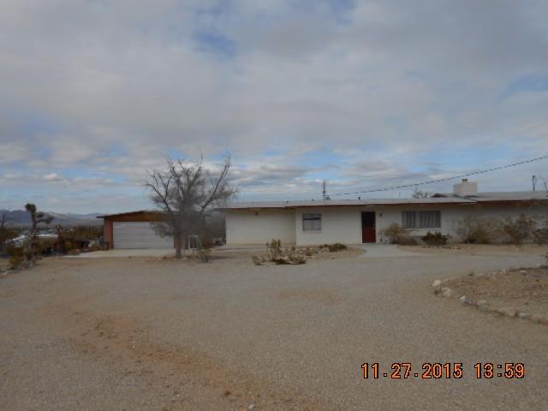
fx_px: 412
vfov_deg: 53.1
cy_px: 206
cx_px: 274
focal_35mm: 26
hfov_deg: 67.3
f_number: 3.5
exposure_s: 1/1500
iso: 80
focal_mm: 4.6
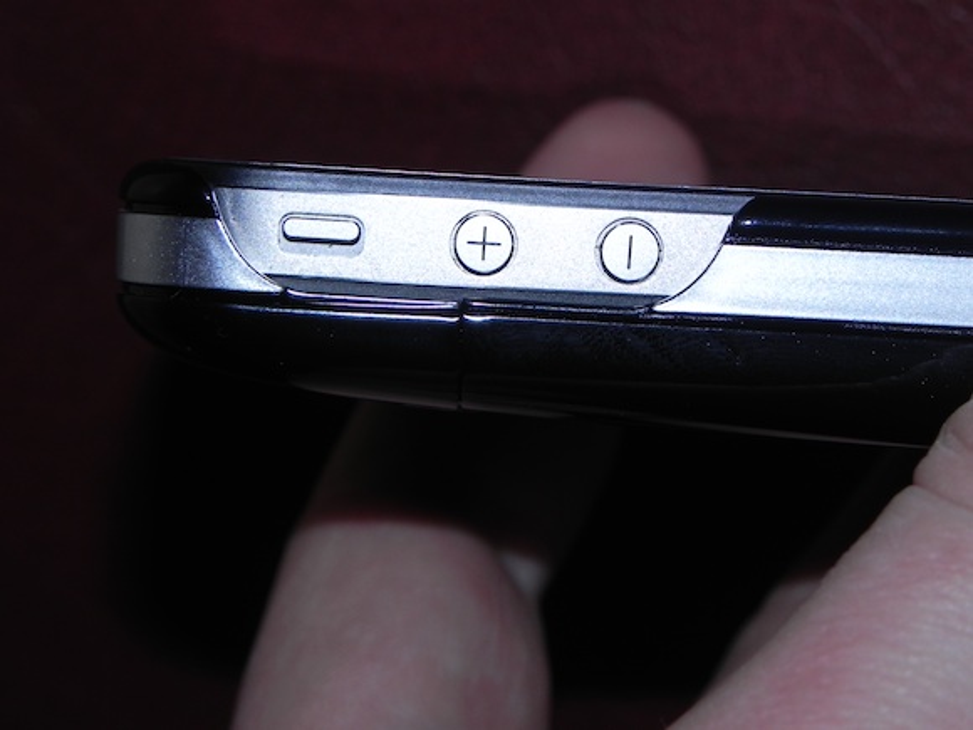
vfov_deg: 11.5
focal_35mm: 129
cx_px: 486
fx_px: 3626
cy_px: 365
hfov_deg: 15.3
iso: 160
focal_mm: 23
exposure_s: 1/125
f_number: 5
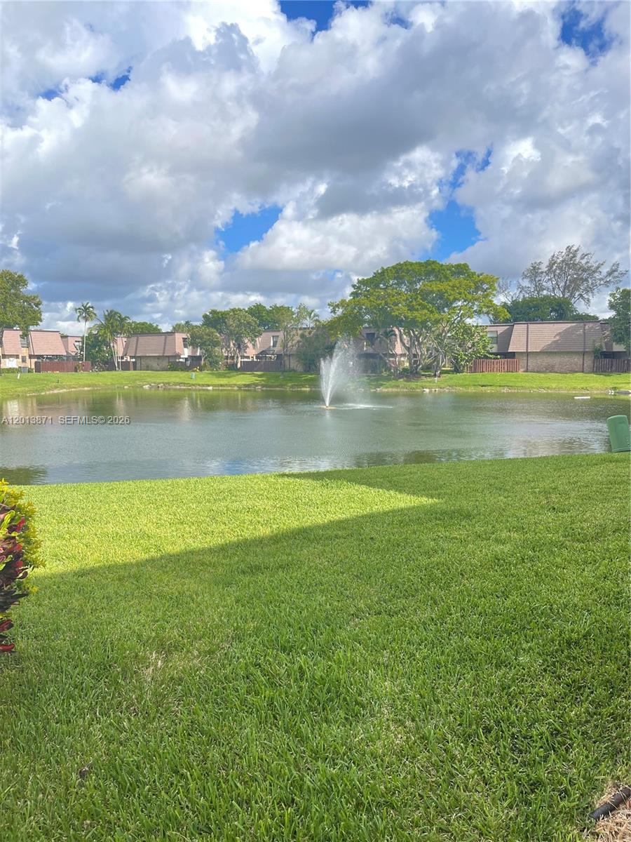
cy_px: 421
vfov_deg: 67.3
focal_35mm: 26
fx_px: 632
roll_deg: -0.4
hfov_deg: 53.1
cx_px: 316
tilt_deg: -4.8
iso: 50
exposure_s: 1/836
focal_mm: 5.1
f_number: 1.6
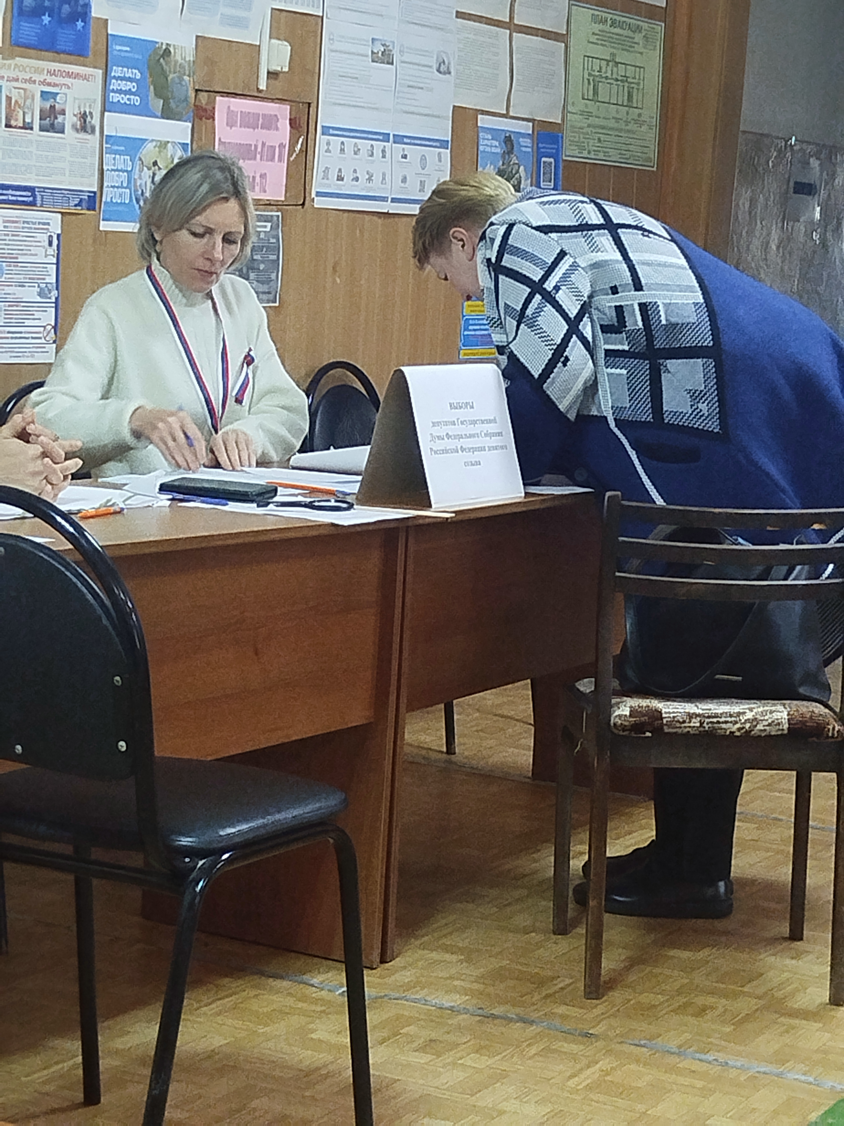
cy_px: 563
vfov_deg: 25.7
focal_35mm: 76
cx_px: 422
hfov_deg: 19.4
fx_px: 2471
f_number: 1.7
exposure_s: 1/33
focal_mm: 5.31
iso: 500
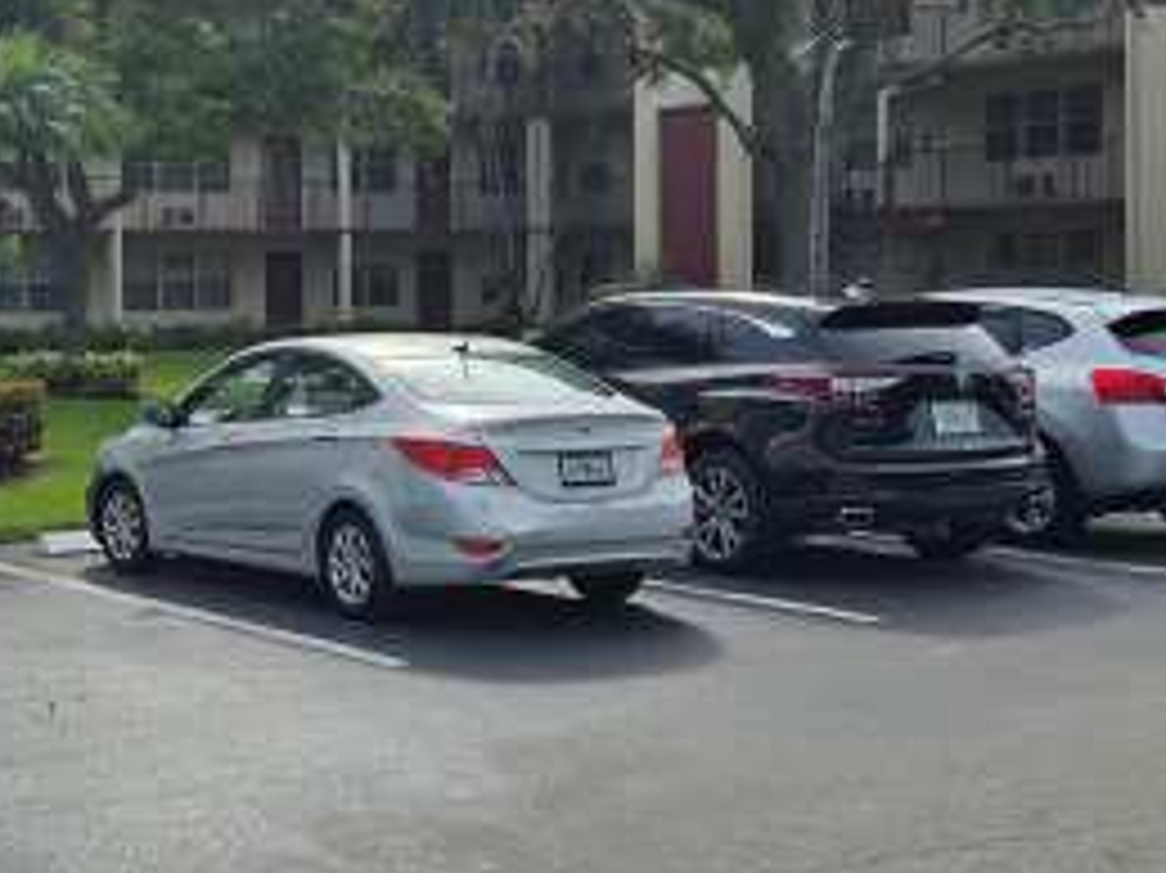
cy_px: 360
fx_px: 2390
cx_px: 230
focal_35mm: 71
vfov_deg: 20.7
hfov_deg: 26.9
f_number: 1.7
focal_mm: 6.3
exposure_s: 1/1756
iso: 12
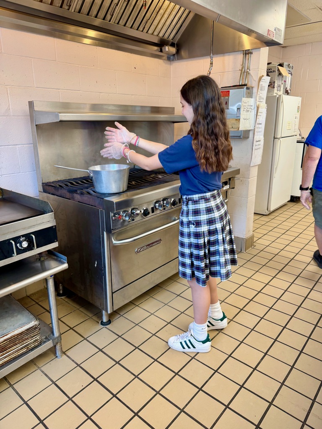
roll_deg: +0.7
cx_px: 161
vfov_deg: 71.6
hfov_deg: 56.8
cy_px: 214
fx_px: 298
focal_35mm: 24
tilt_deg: -17.0
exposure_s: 1/60
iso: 100
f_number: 1.78
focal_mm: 6.76
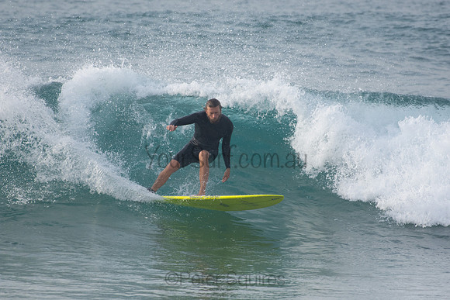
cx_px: 225
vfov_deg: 1.8
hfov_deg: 2.7
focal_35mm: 750
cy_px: 150
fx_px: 9377
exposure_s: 1/2000
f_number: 5.6
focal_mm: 500
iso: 640
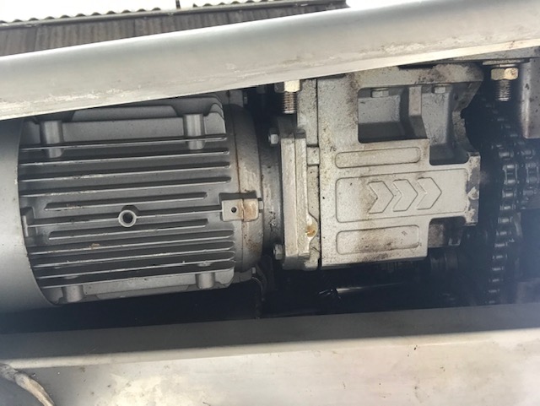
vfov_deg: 44.2
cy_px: 203
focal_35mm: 32
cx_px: 270
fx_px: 500
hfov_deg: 56.8
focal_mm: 2.87
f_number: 2.2
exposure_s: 1/30
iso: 25
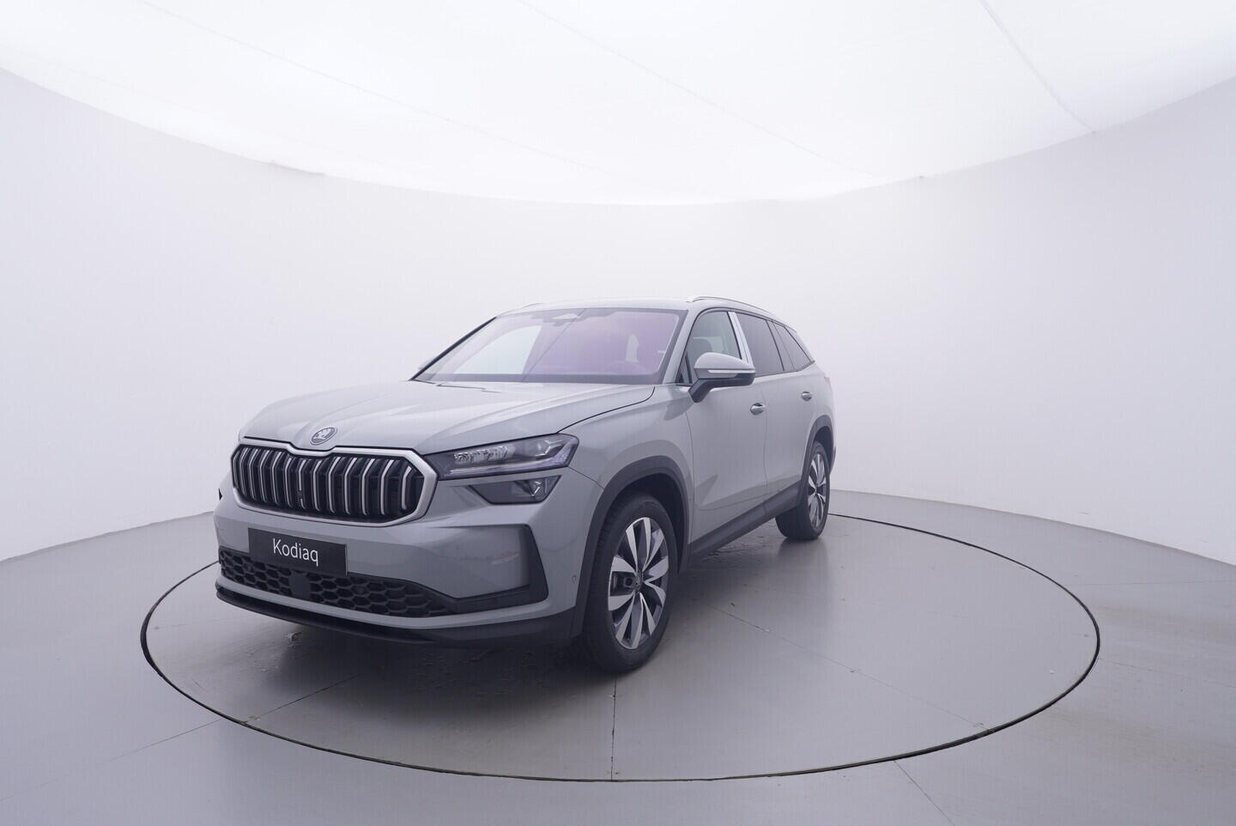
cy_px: 413
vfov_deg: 56.2
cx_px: 618
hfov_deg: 77.3
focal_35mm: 22
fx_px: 773
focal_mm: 15
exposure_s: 1/80
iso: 200
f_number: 5
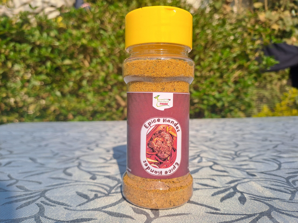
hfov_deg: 69.4
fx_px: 215
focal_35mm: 25
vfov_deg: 54.9
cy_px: 112
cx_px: 149
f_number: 1.8
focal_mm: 4.65
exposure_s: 1/1387
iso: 32
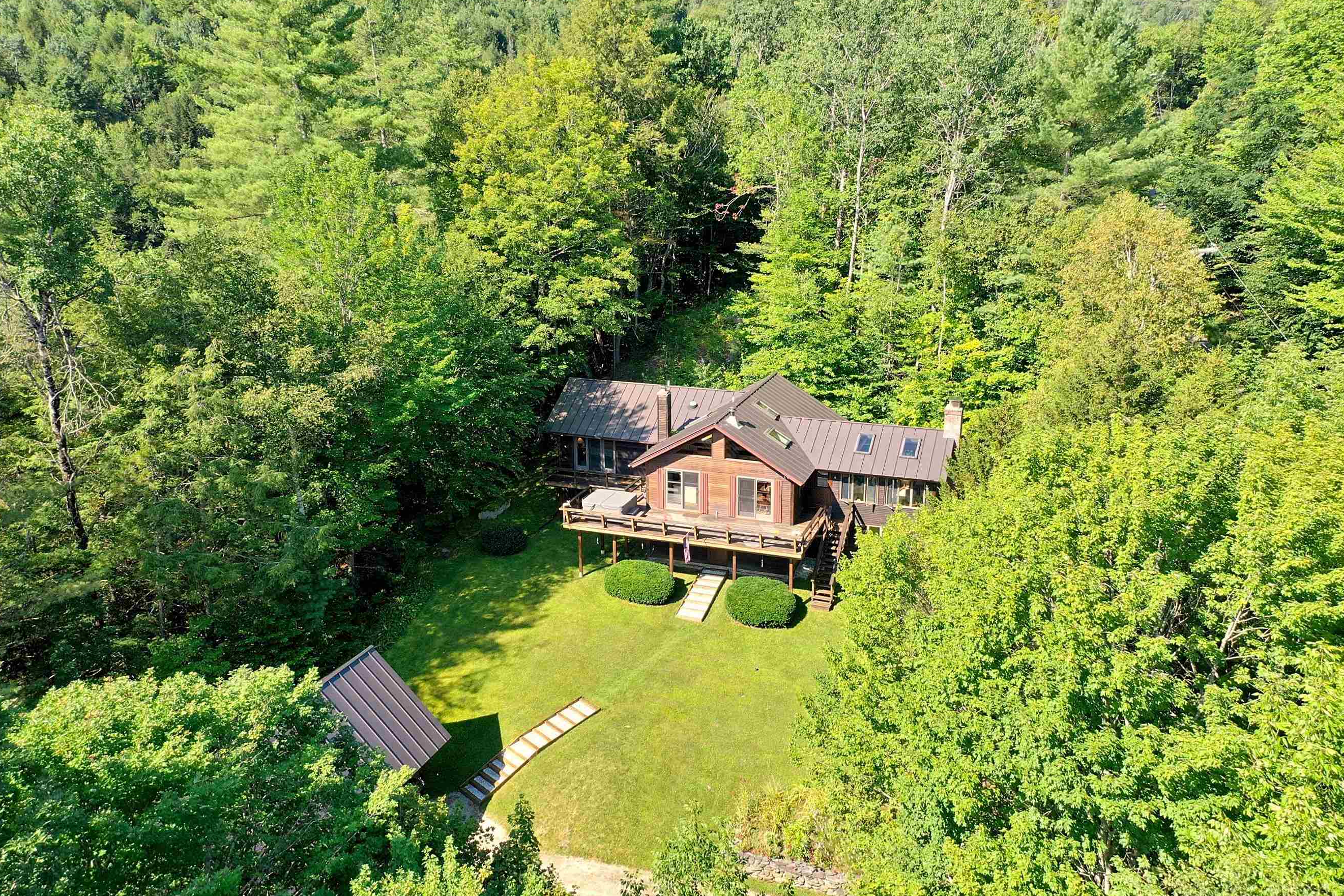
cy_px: 433
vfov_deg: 45.0
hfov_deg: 63.7
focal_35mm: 29
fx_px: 1083
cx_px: 690
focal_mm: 10.3
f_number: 4.5
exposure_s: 1/200
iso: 100
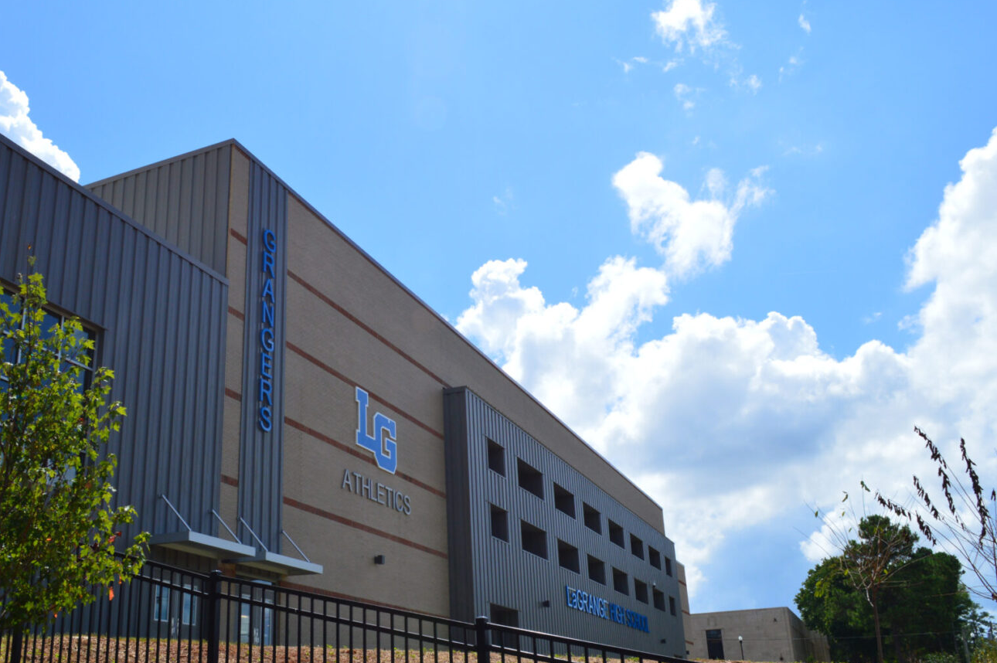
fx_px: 941
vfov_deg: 38.7
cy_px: 400
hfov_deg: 55.6
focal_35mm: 34
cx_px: 420
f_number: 11
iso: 320
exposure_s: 1/500
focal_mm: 18
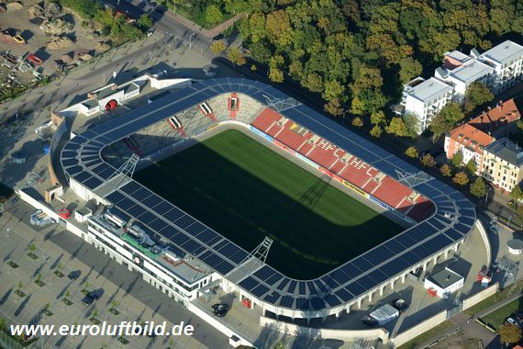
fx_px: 2034
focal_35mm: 140
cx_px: 262
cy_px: 174
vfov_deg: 9.8
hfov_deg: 14.7
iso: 800
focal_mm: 140
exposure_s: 1/1600
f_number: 6.3
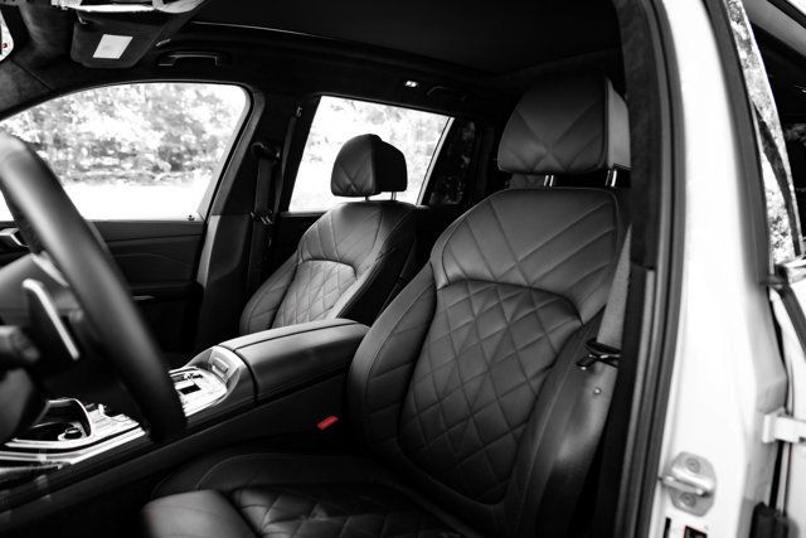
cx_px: 403
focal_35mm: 24
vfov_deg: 53.2
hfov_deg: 73.7
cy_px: 269
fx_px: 537
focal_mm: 24
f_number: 3.5
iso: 800
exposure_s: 1/250
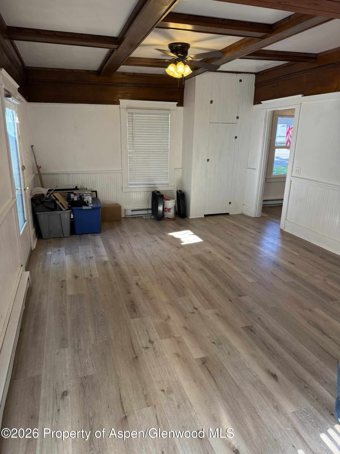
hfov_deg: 56.8
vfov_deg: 71.6
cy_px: 227
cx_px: 170
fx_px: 314
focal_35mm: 24
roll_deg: -0.2
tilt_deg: -15.6
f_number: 1.78
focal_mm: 6.76
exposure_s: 1/133
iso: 200
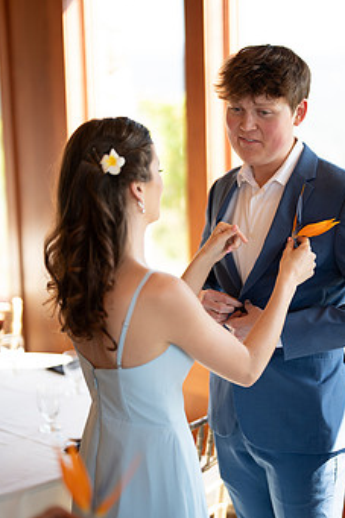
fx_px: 950
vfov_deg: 30.5
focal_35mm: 66
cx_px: 204
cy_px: 263
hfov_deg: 20.6
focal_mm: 50
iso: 400
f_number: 1.3
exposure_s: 1/1600
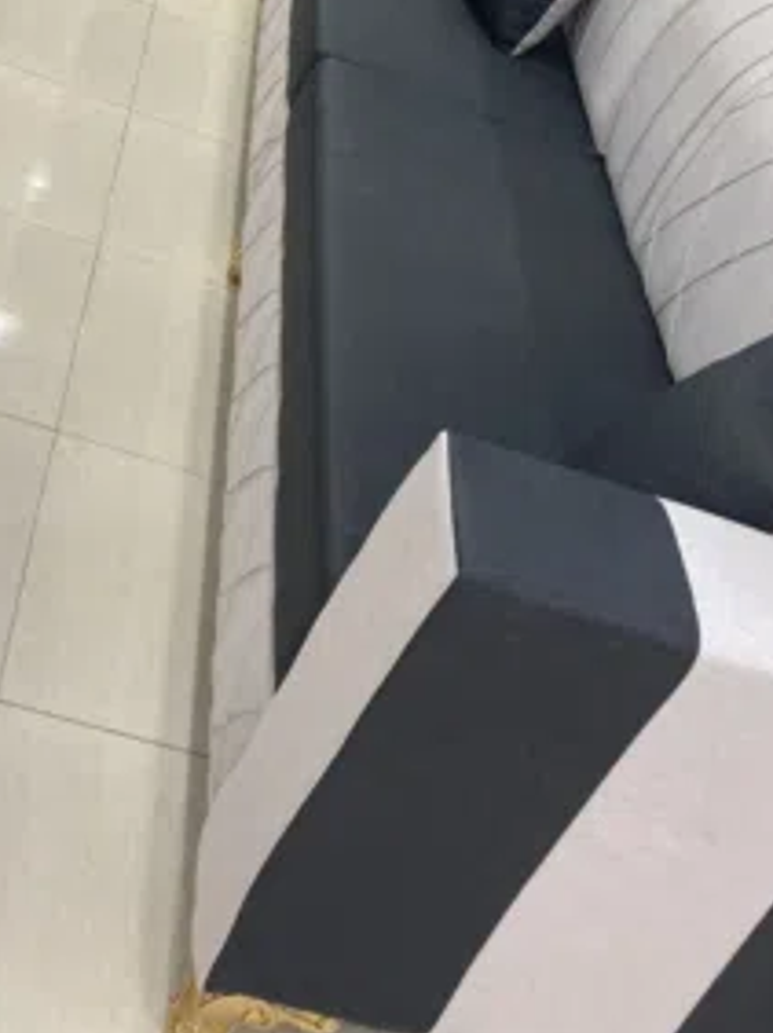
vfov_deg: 34.4
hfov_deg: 27.5
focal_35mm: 53
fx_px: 1580
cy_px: 123
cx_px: 432
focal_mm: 3.99
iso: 64
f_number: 1.8
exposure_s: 1/50
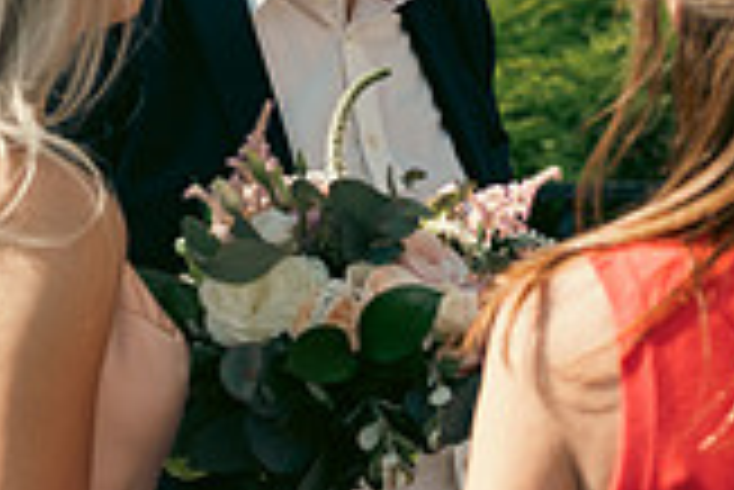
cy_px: 209
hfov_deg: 12.0
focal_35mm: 171
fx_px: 3490
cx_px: 338
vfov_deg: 8.0
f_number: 3.5
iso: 125
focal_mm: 48
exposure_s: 1/1250
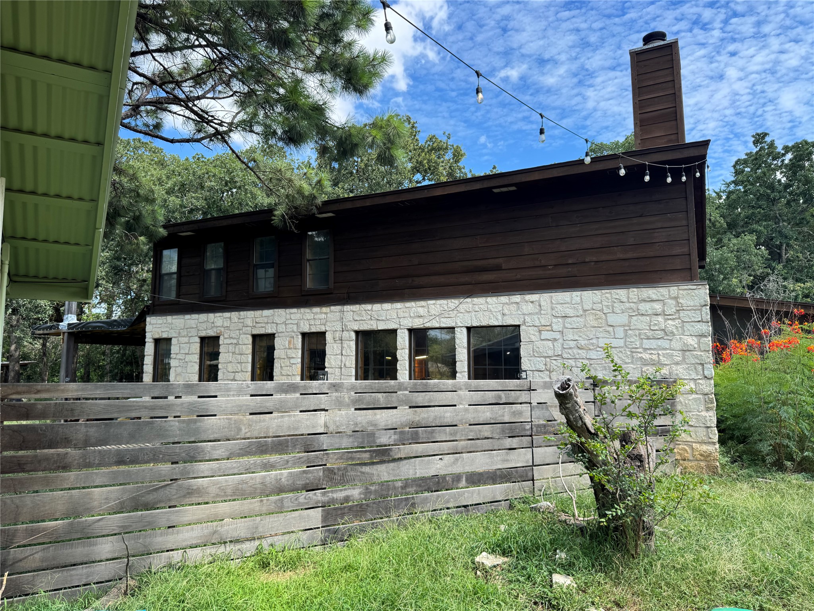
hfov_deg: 71.6
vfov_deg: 56.8
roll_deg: -0.3
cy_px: 306
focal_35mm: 24
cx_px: 407
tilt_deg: +5.6
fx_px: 564
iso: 80
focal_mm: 6.76
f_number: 1.78
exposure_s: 1/1172
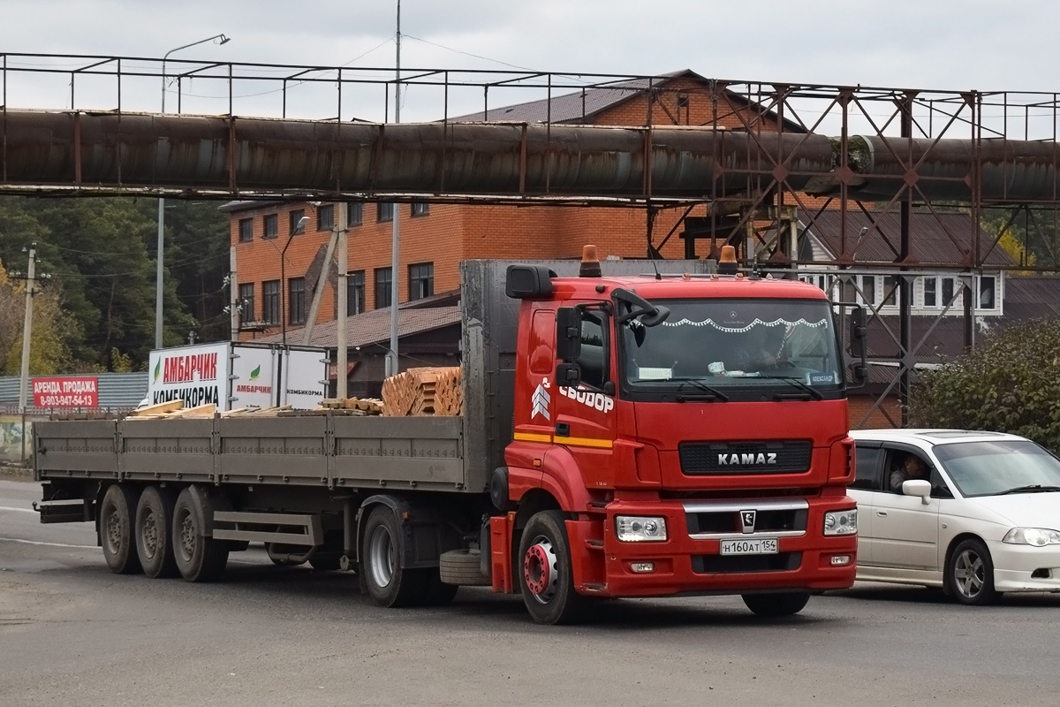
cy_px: 354
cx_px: 530
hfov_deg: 28.1
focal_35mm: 72
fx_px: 2120
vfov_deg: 18.9
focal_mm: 48
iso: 400
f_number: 5.3
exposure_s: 1/640
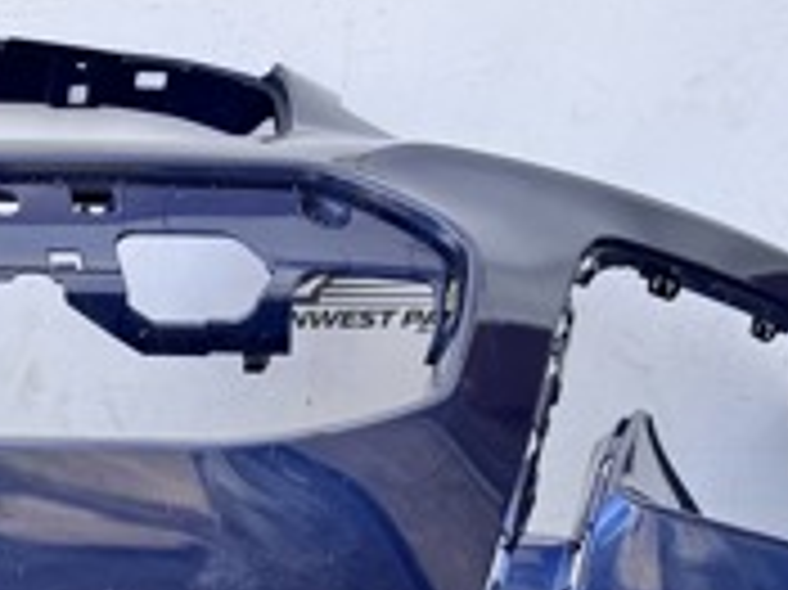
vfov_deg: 16.5
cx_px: -293
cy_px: 549
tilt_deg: -24.4
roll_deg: +1.6
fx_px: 2002
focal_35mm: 88
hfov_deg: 20.0
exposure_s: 1/593
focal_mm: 6.76
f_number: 1.78
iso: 80
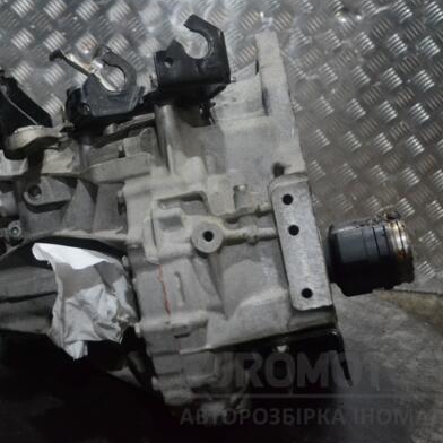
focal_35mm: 57
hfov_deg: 30.1
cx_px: 158
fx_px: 820
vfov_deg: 30.2
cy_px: 219
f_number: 4.5
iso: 3200
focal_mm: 29
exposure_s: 1/60
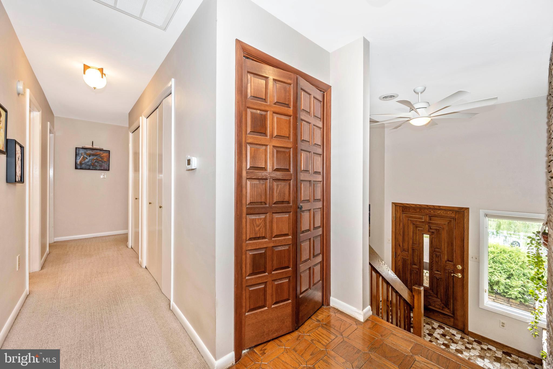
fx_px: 215
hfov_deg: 104.3
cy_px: 184
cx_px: 276
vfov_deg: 81.2
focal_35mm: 14
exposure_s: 1/15
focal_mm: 14
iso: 250
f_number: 8
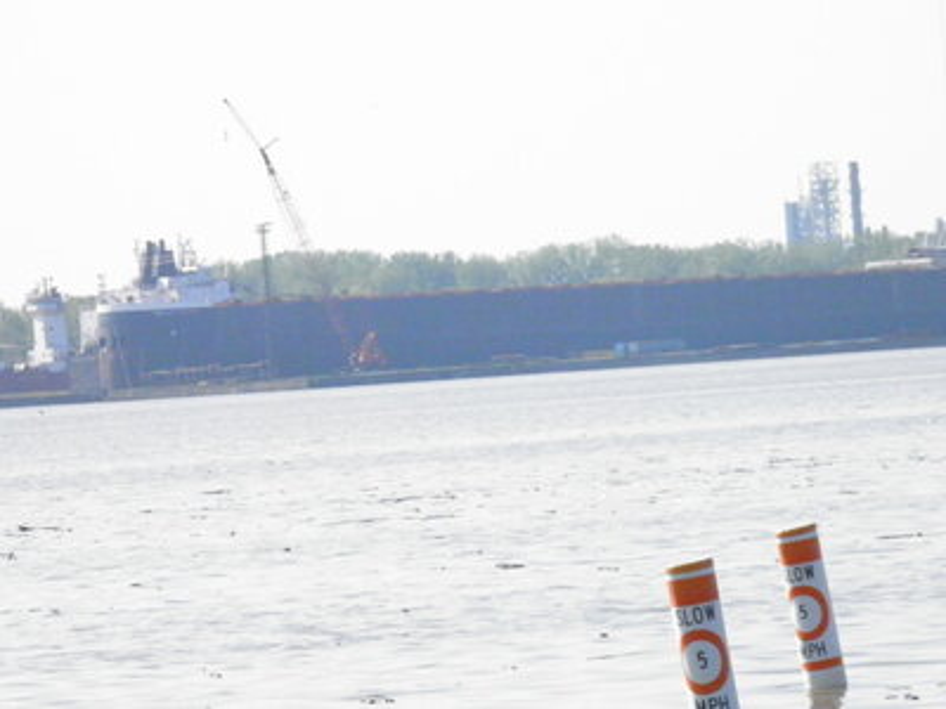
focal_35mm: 321
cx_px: 473
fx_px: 8772
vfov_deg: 4.6
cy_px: 354
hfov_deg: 6.2
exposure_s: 1/2000
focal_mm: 57.7
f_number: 7.7
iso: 800
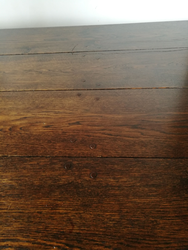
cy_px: 125
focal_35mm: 27
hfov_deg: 51.4
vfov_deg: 65.3
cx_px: 94
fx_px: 196
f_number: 2.2
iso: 160
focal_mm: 4.5
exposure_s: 1/40
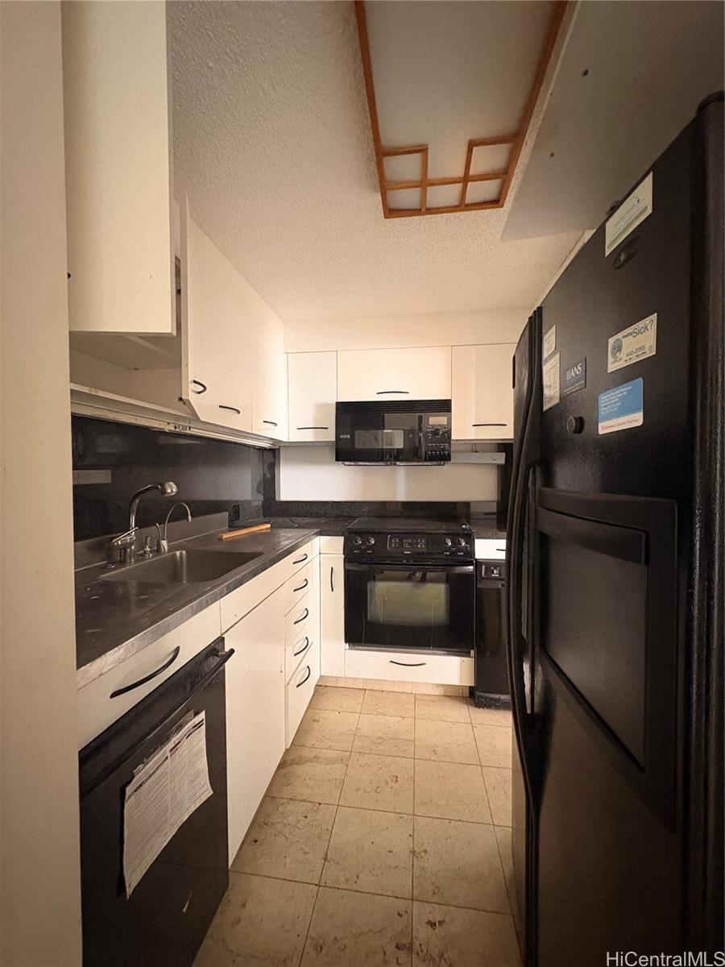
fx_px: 391
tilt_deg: -0.8
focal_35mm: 14
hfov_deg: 85.7
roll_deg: -0.2
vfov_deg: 102.1
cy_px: 484
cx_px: 362
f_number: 2.2
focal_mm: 2.22
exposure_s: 1/40
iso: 640
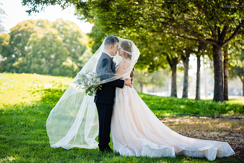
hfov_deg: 23.9
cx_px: 122
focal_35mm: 85
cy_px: 82
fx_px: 576
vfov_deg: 16.1
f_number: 2.2
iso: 160
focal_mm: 85
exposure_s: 1/250
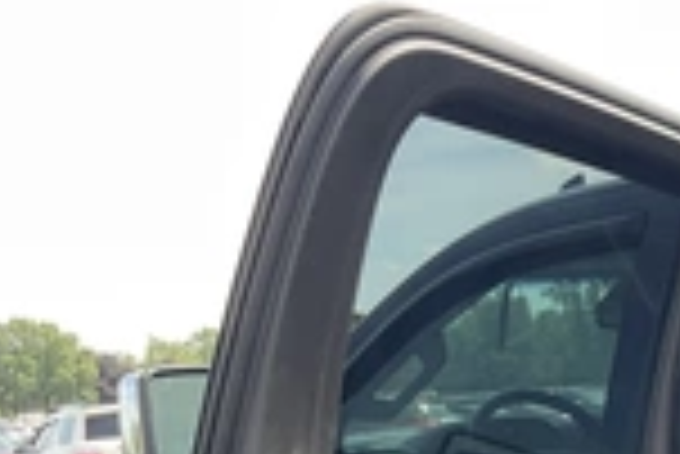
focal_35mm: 80
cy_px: 670
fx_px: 1513
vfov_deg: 15.8
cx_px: 856
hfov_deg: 22.9
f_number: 1.8
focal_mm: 3
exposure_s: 1/168
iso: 20
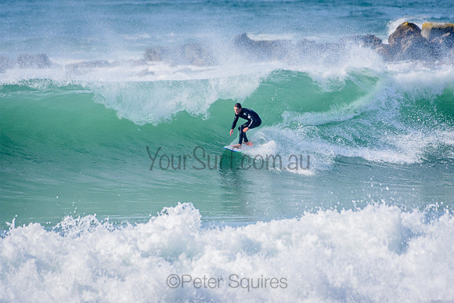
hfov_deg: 2.7
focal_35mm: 750
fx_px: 9460
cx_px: 227
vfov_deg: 1.8
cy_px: 152
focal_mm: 500
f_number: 5.6
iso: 360
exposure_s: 1/2000
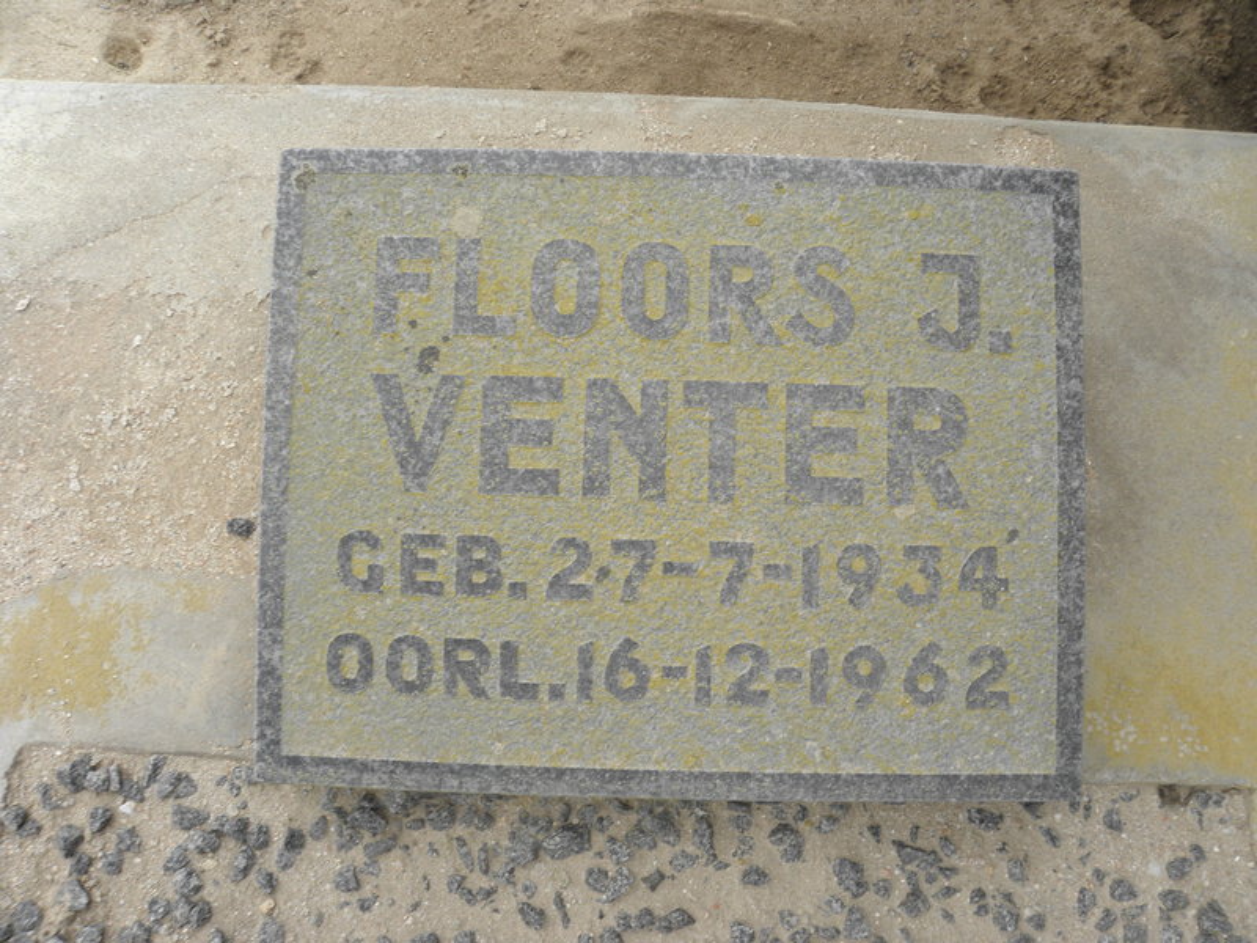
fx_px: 944
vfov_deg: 53.1
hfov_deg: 67.3
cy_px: 472
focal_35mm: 26
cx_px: 628
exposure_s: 1/60
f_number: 5.6
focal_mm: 4.6
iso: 64
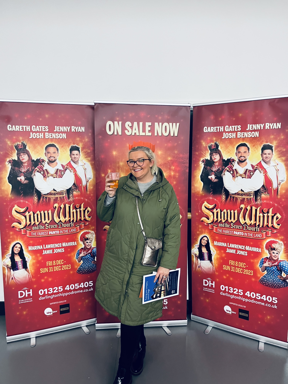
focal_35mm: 26
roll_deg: +0.3
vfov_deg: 67.3
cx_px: 144
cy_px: 192
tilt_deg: -8.9
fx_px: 288
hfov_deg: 53.1
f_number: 1.6
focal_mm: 5.1
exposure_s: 1/50
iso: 250
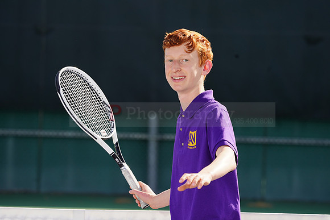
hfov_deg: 6.9
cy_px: 110
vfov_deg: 4.6
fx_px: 2751
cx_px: 165
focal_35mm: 300
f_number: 8
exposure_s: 1/250
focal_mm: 300
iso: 100
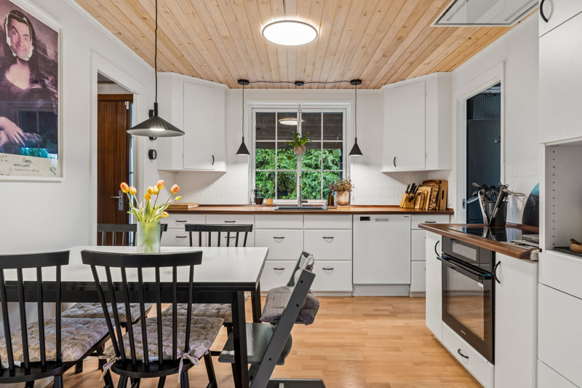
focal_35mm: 22
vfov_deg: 56.1
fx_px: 364
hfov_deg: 77.3
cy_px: 194
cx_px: 291
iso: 200
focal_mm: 15
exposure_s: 1/4
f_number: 8
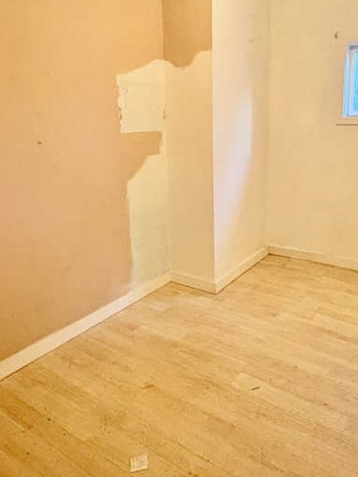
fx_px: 386
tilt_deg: -5.7
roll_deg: +1.4
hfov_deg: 49.5
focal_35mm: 28
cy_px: 170
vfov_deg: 62.3
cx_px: 210
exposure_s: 1/40
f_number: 2.2
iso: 640
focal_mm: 2.22
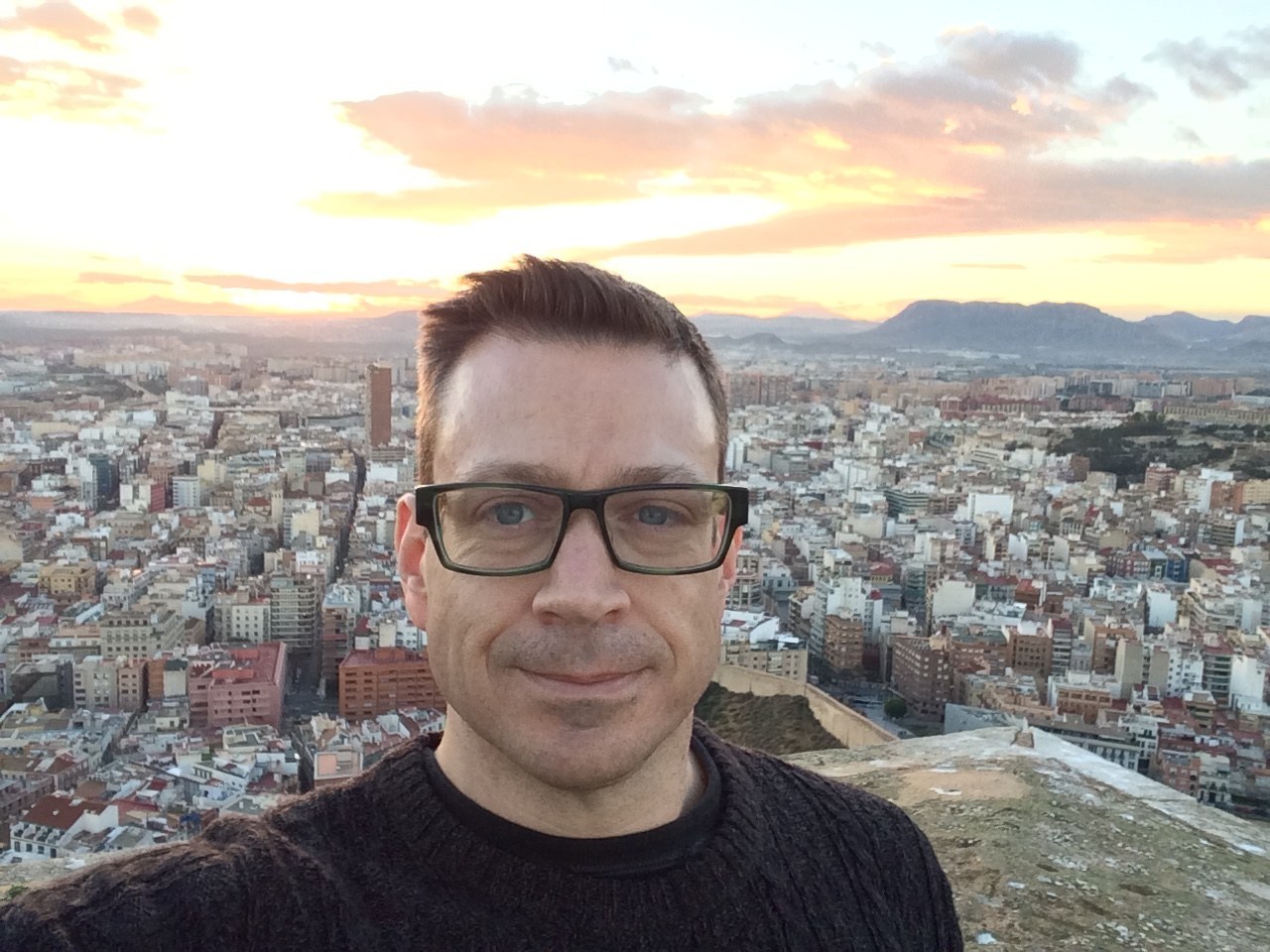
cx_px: 635
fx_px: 1137
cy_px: 476
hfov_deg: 58.4
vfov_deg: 45.4
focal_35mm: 31
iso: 80
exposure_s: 1/100
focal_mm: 2.15
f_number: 2.4
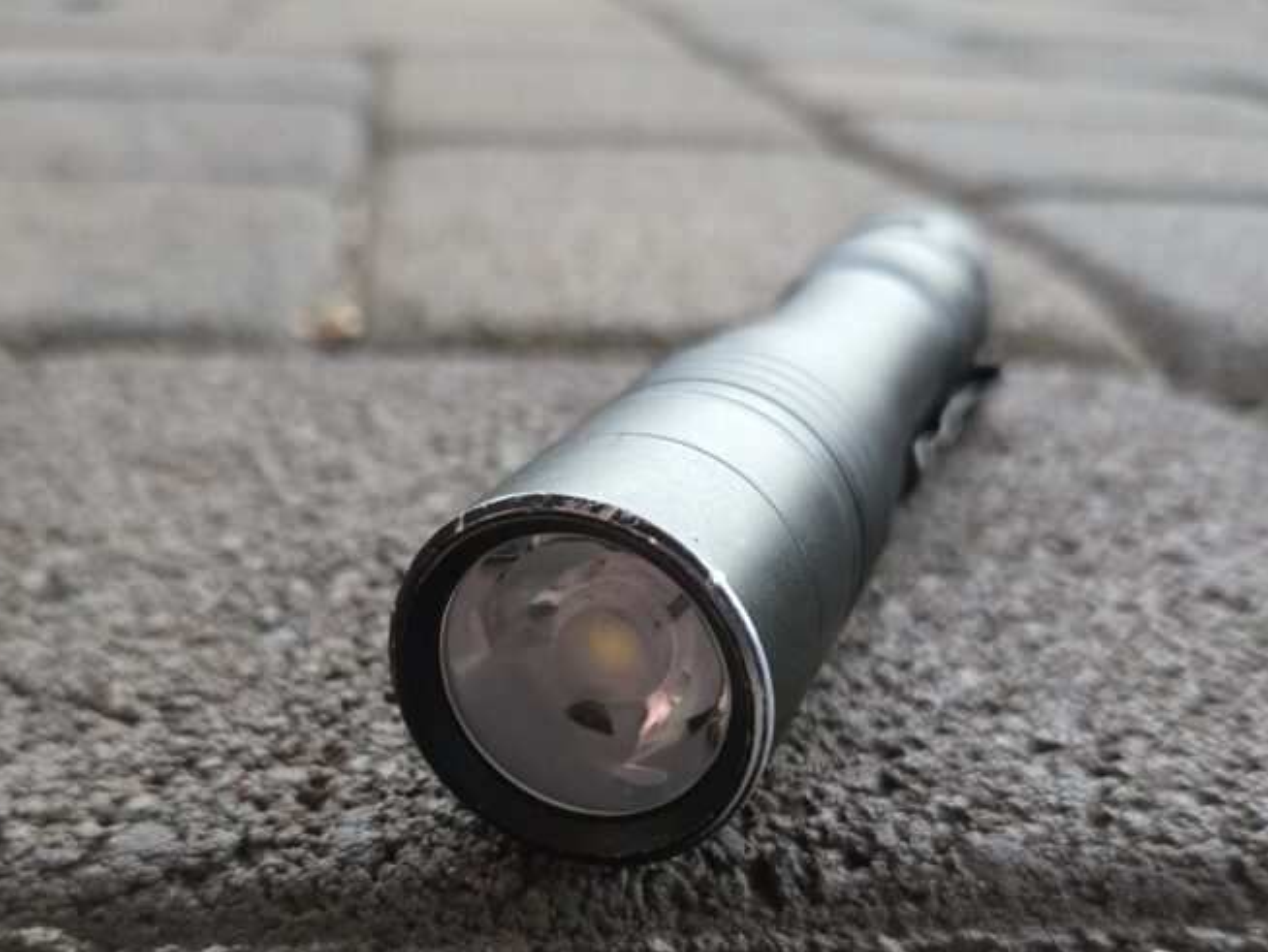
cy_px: 710
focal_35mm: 36
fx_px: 1319
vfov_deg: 38.7
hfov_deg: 51.2
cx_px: 558
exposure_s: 1/60
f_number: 1.8
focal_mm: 5.4
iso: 1250
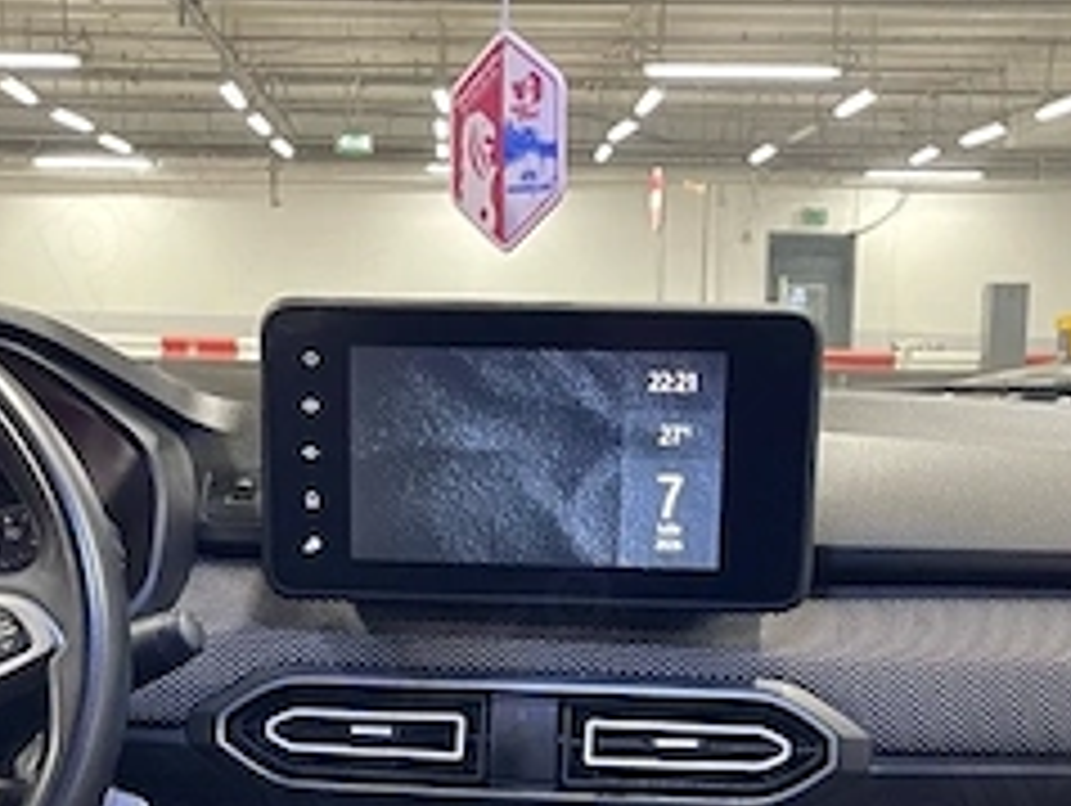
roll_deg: -1.2
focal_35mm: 63
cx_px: 504
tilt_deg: -13.9
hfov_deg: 30.7
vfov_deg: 22.5
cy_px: 792
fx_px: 1951
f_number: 1.6
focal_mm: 5.1
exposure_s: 1/33
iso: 500
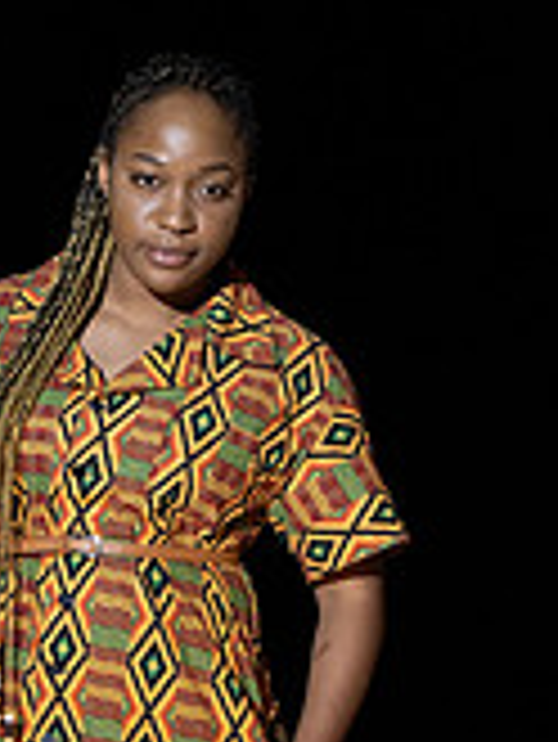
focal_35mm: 352
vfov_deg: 5.6
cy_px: 650
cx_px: -27
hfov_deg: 4.2
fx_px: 7556
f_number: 5.6
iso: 1250
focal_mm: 82
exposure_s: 1/400
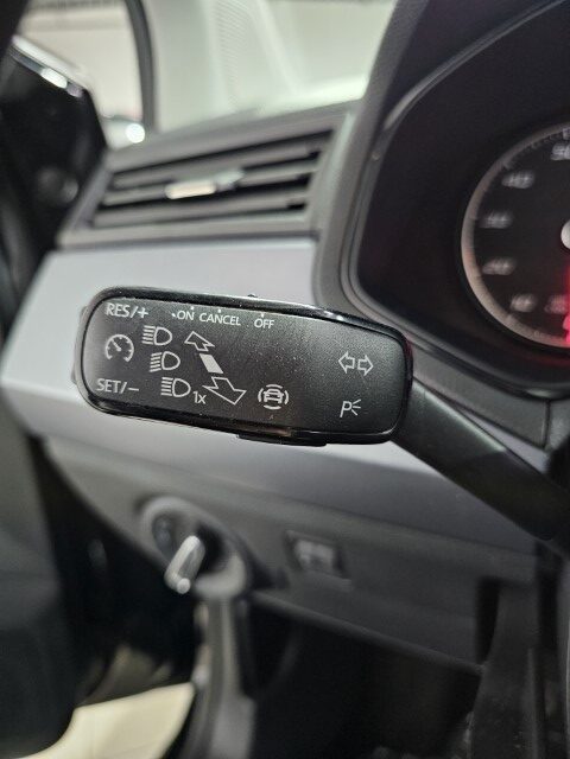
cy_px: 380
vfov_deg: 73.9
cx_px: 285
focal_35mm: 23
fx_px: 505
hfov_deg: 58.9
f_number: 1.7
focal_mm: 6.3
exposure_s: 1/50
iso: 800
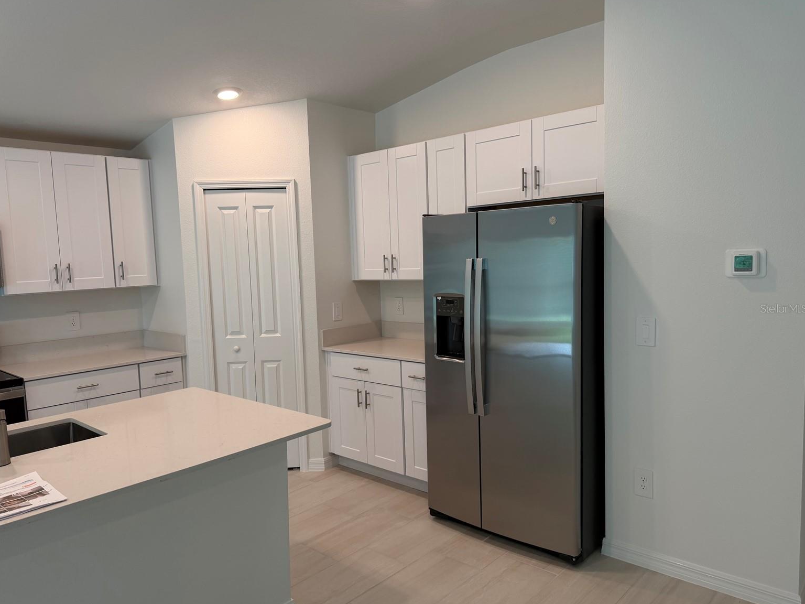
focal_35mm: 25
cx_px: 390
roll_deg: +2.7
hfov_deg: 69.4
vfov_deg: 54.9
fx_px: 581
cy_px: 308
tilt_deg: -5.5
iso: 100
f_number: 1.78
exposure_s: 1/120
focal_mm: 6.76
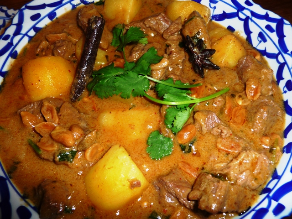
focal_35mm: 30
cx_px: 146
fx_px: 253
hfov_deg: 60.0
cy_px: 110
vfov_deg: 46.8
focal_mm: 5
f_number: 3.4
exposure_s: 1/30
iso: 100
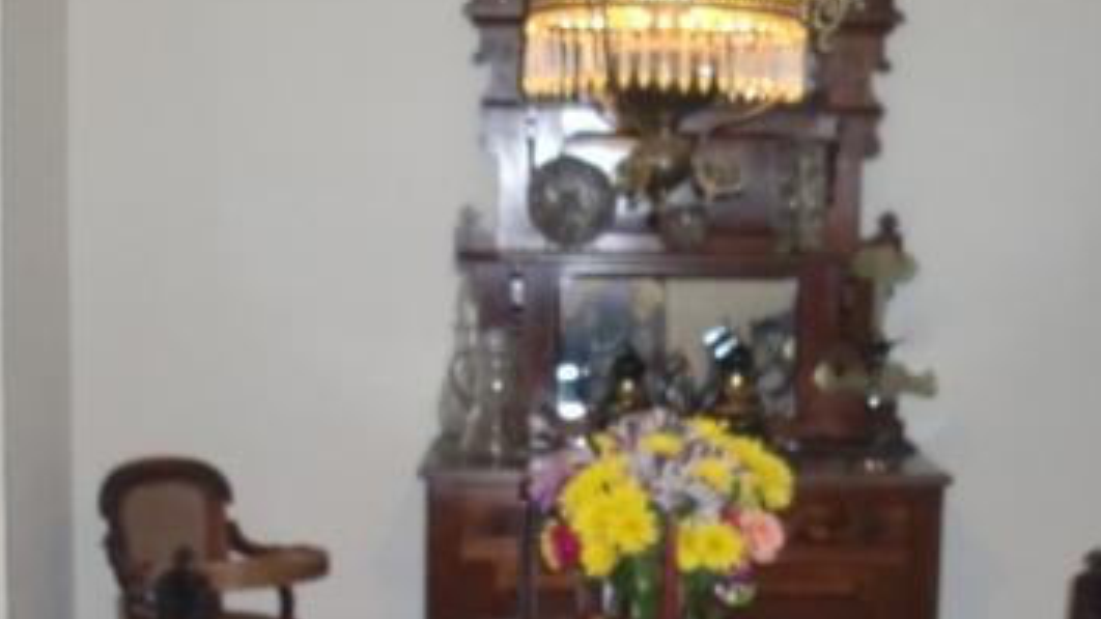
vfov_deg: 16.9
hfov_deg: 29.7
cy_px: 426
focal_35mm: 71
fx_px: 2072
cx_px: 616
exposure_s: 1/60
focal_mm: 6.3
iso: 400
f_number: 2.8
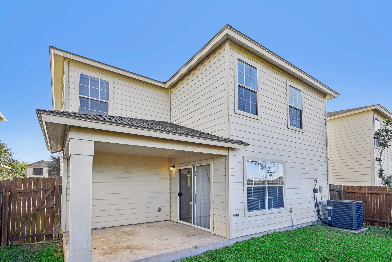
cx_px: 196
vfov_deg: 73.8
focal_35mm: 16
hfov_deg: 96.7
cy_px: 131
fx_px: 174
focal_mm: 16
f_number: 8
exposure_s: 1/200
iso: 400
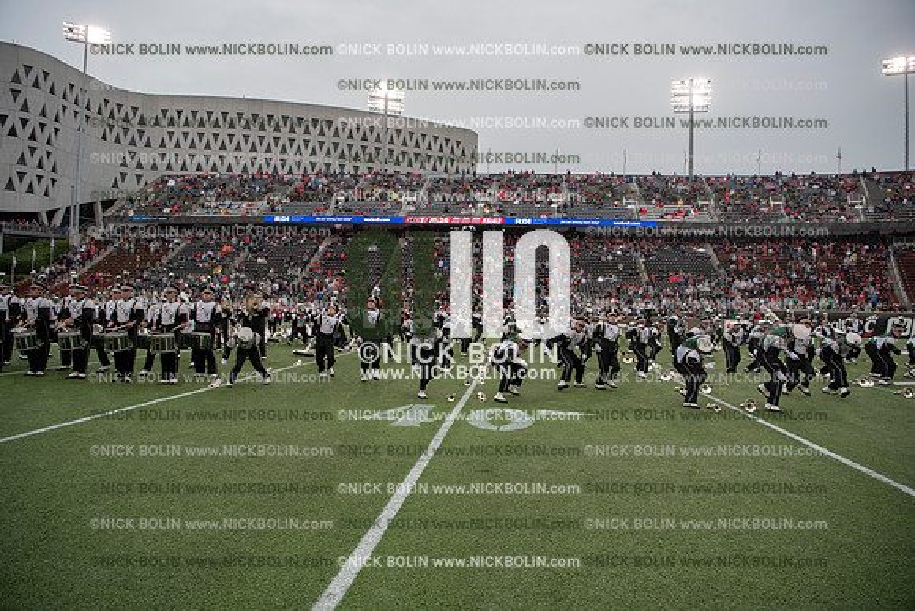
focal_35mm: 24
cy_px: 306
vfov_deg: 53.2
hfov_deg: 73.7
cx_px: 458
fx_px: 610
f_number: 3.5
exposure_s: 1/800
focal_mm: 24
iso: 250
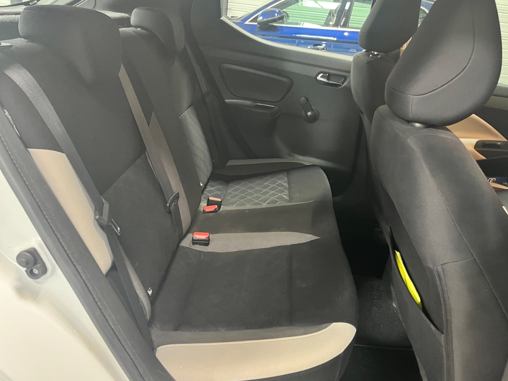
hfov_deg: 63.4
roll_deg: -6.3
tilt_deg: -23.7
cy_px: 187
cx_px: 259
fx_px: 411
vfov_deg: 49.7
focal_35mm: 28
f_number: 1.6
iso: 500
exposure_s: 1/25
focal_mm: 5.1
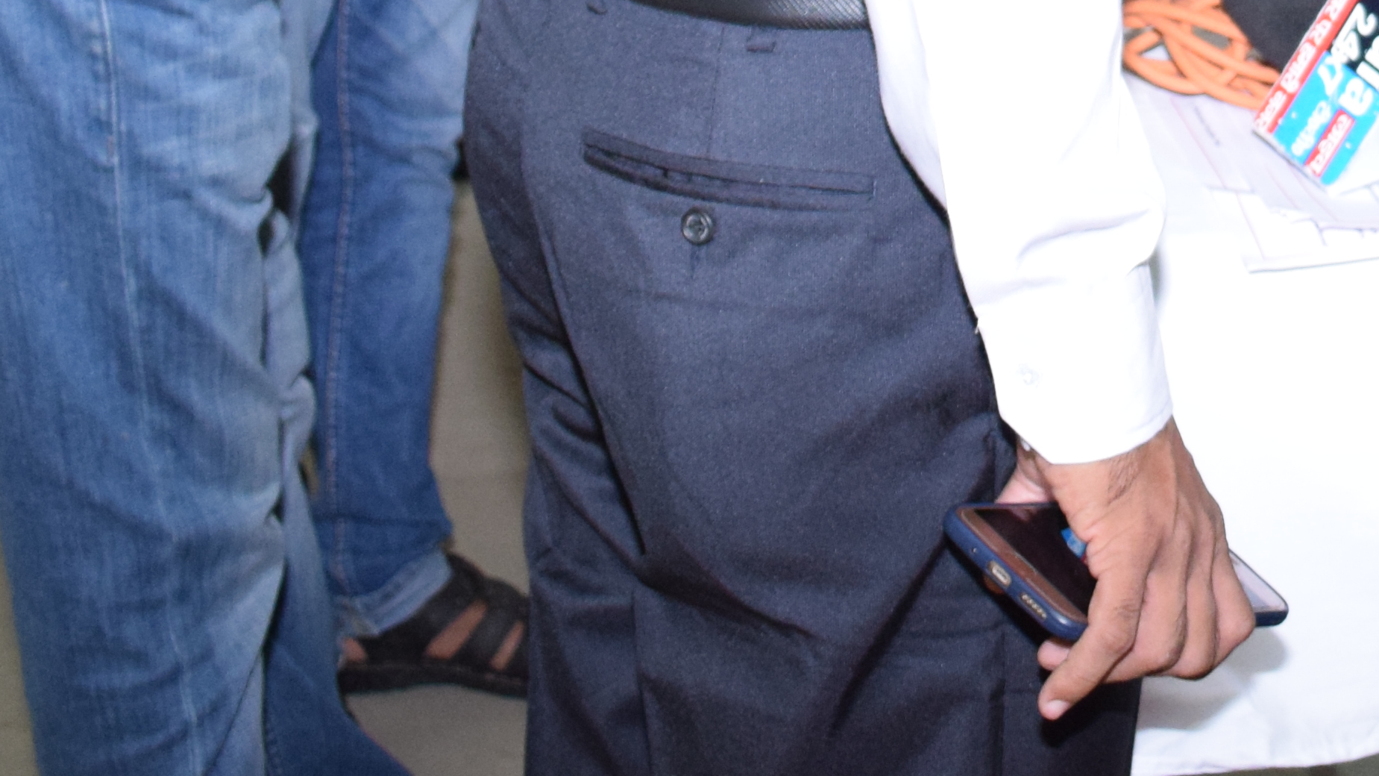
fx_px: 3730
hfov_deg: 20.1
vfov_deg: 11.3
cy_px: -493
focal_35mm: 102
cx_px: 1466
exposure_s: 1/60
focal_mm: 20
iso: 1400
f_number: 3.5
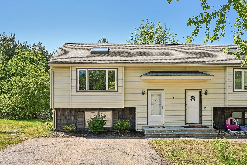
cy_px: 82
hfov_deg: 61.9
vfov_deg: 43.6
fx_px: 206
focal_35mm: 30
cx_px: 124
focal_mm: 30
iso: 400
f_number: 8
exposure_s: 1/640
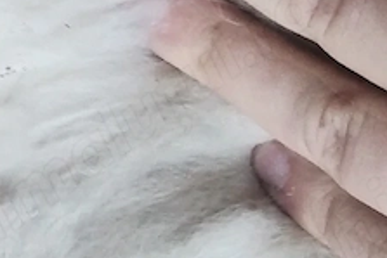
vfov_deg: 10.4
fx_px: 1302
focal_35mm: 121
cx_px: -404
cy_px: -274
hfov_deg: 14.0
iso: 1794
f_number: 1.9
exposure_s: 1/33.3
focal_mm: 4.95
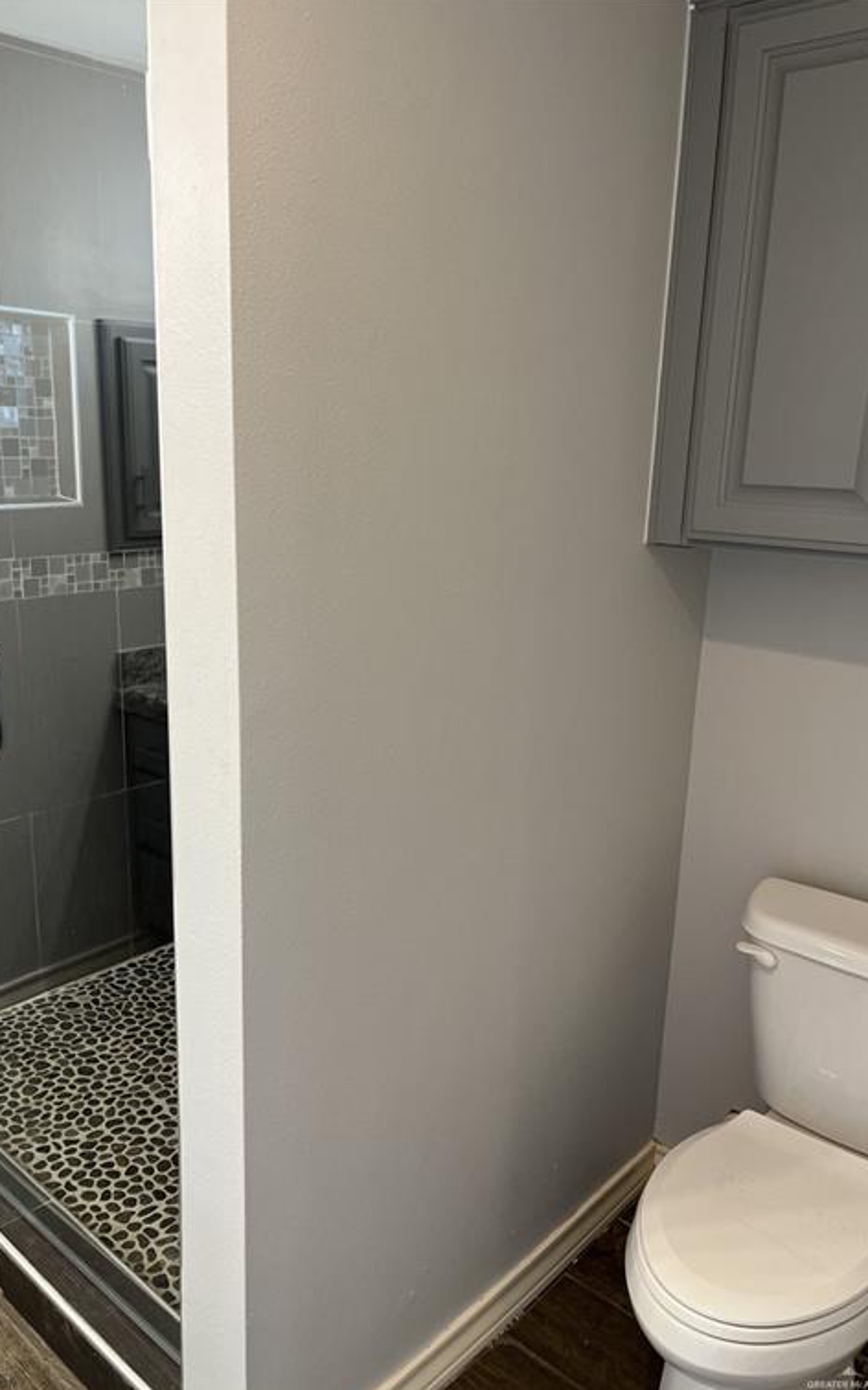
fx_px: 1061
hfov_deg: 44.4
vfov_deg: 66.5
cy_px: 701
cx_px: 371
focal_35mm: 28
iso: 80
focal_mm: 5.1
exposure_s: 1/60
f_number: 1.6
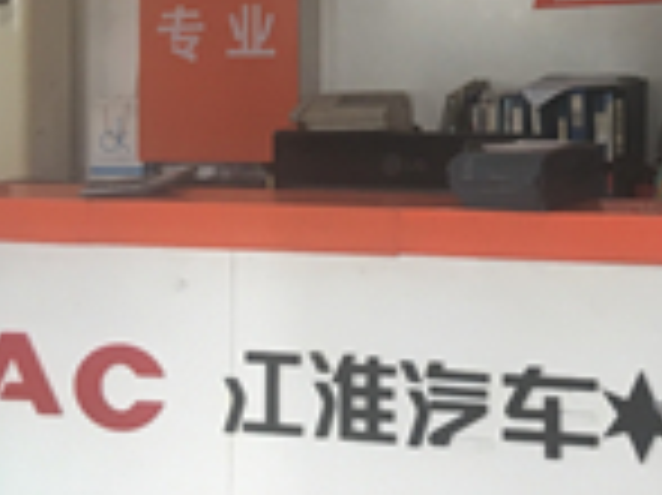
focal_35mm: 79
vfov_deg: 17.5
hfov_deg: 23.7
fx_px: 1510
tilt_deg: +5.8
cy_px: -148
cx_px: 653
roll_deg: +1.2
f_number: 2.2
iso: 32
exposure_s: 1/33
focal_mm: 4.15
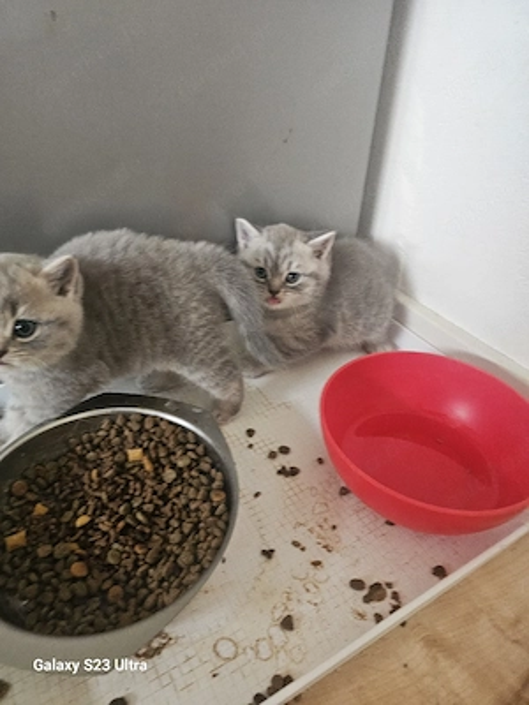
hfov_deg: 58.9
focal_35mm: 23
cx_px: 264
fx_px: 469
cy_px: 352
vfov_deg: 73.9
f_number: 1.7
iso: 500
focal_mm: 6.3
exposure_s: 1/33.4
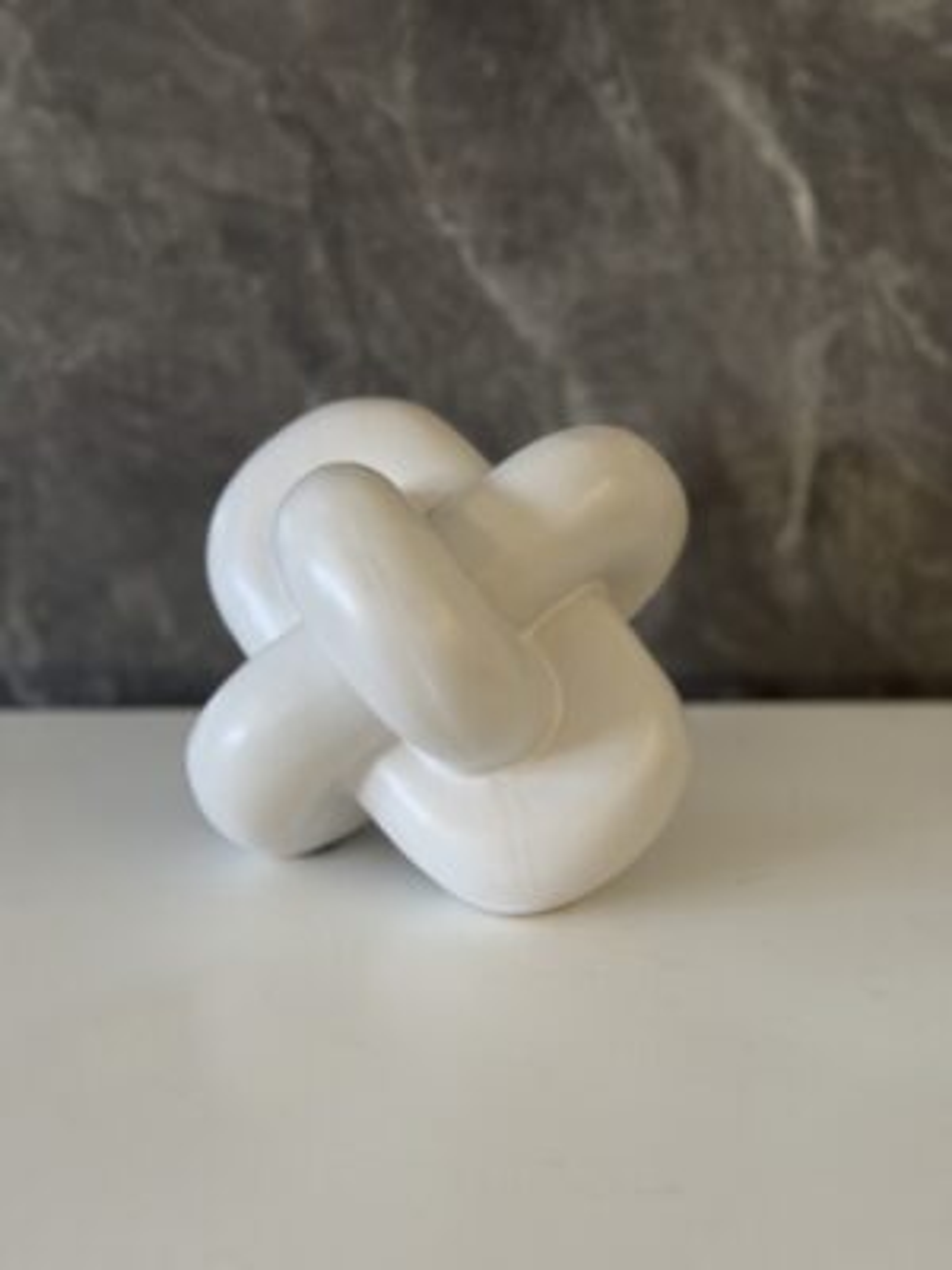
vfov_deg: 39.7
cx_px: 476
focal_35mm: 48
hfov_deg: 30.3
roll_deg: -0.8
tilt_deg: -19.4
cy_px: 635
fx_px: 1760
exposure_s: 1/109
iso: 100
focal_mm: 6.76
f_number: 1.78
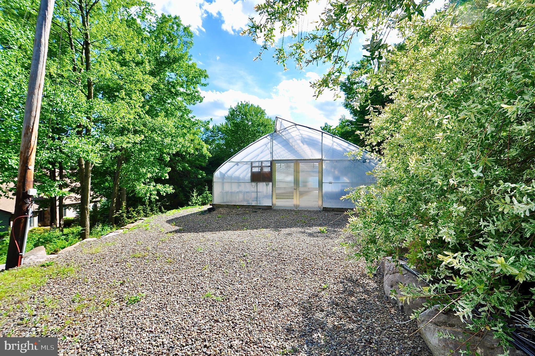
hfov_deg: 100.5
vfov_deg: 77.2
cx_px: 268
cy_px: 178
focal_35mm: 15
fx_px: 223
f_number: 8
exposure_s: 1/200
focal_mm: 10
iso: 200
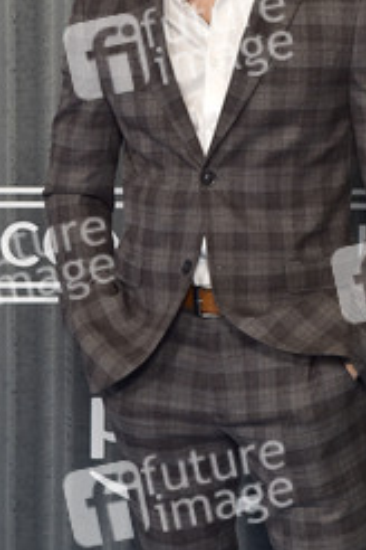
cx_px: 244
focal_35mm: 114
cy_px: 159
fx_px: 1738
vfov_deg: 17.9
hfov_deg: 12.0
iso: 2500
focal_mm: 70
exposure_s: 1/250
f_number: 6.3
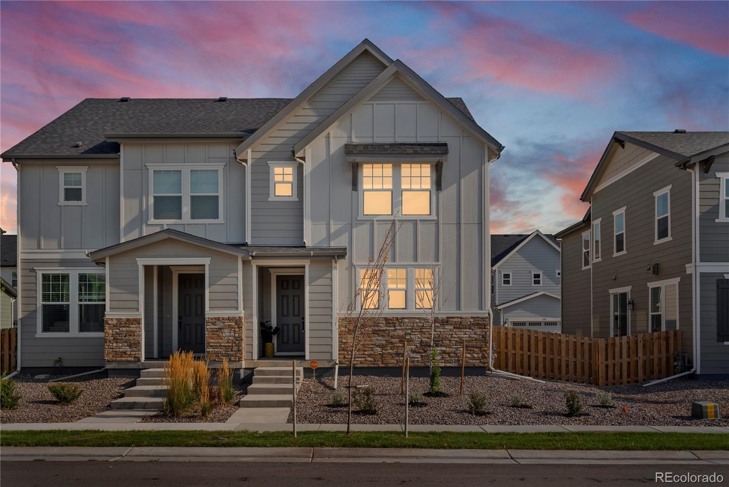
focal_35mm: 33
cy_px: 244
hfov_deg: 57.2
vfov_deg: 40.0
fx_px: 669
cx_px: 364
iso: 100
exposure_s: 1/25
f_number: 8
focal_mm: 33
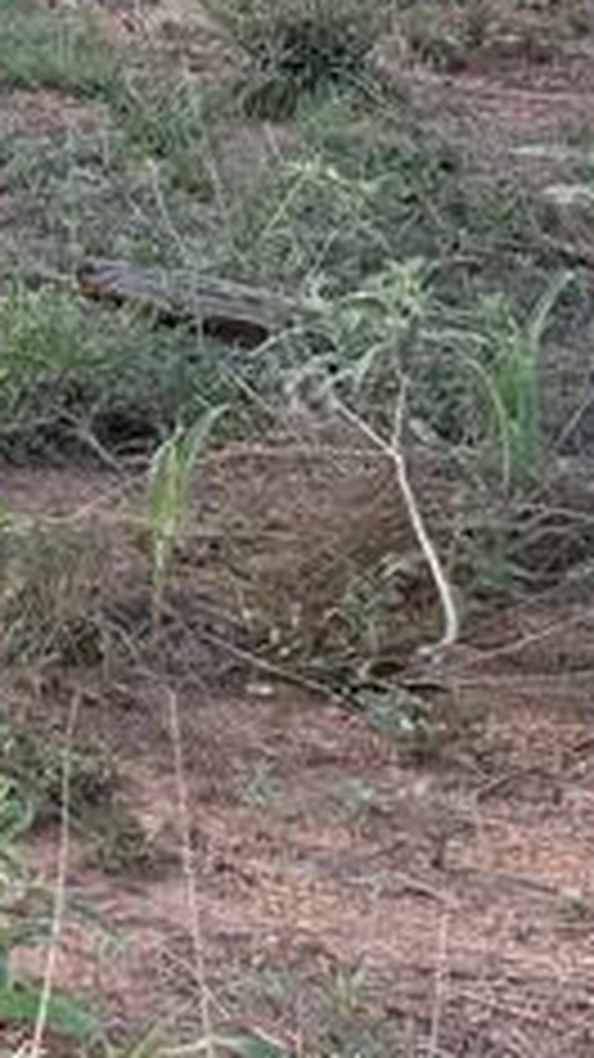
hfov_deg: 8.7
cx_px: -1215
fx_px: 3196
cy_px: -567
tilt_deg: -6.1
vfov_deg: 16.9
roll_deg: -1.8
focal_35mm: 114
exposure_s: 1/1106
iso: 100
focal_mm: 6.76
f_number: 1.78
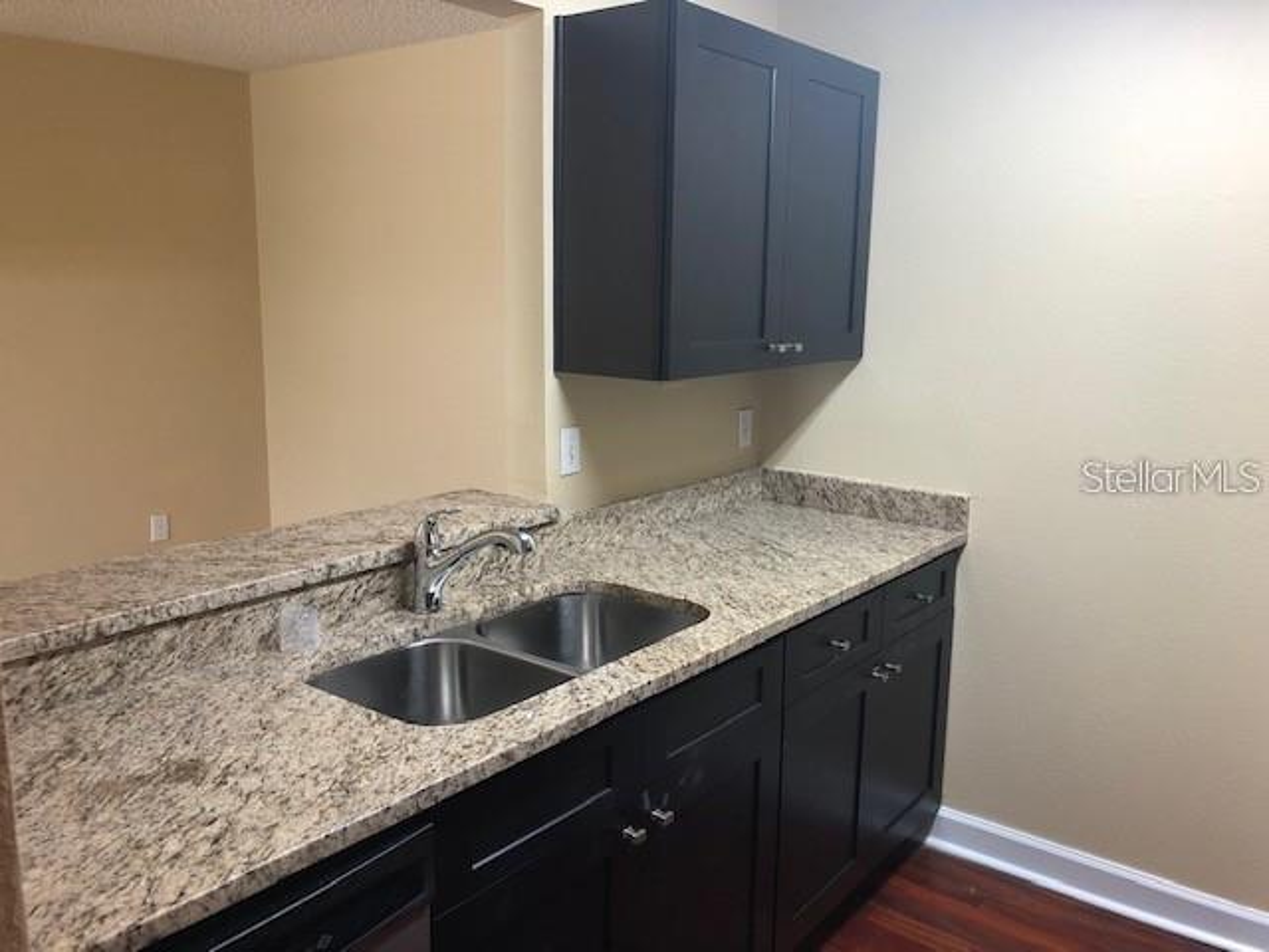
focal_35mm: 28
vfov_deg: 49.7
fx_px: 1026
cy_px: 476
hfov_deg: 63.4
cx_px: 634
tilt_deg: -9.9
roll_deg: -0.9
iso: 40
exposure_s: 1/15
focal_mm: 3.99
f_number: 1.8
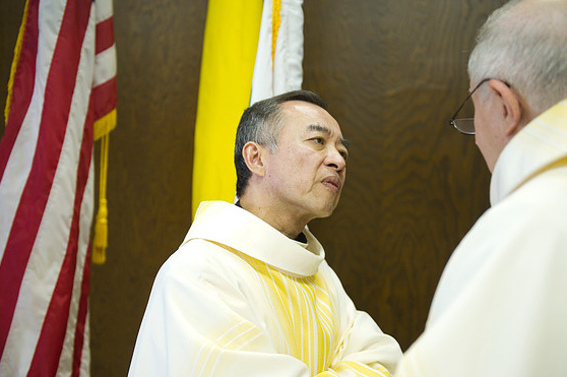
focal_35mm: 52
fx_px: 818
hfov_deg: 38.2
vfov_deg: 25.9
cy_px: 191
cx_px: 290
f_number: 2.8
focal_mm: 50
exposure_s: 1/100
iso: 2000
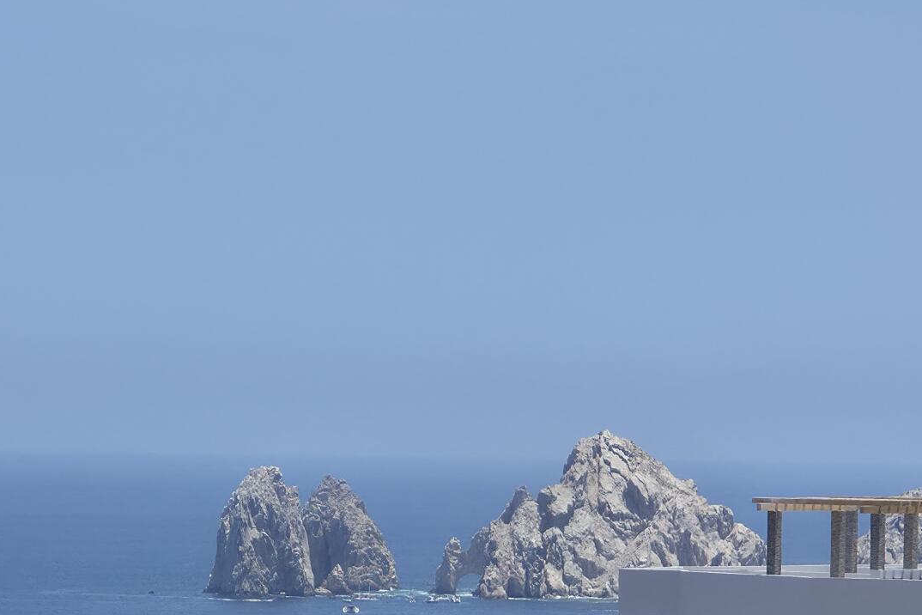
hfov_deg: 6.2
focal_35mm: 334
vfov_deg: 4.1
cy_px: 606
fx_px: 8553
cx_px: 391
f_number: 3.4
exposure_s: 1/1058
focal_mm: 18.6
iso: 32
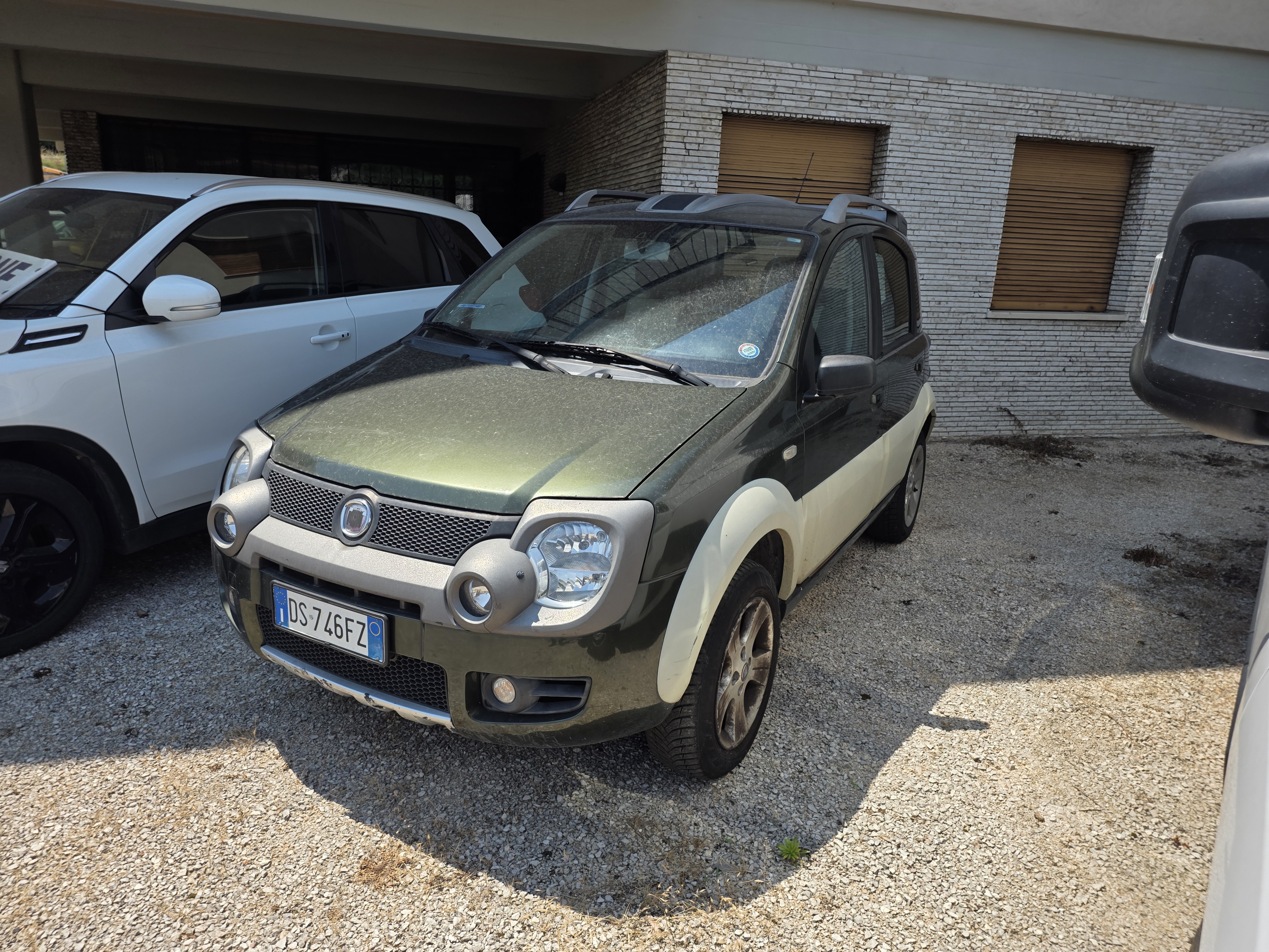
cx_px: 634
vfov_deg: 58.9
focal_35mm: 23
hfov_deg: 73.9
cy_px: 476
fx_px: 843
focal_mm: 6.25
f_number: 1.7
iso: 80
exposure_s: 1/3891
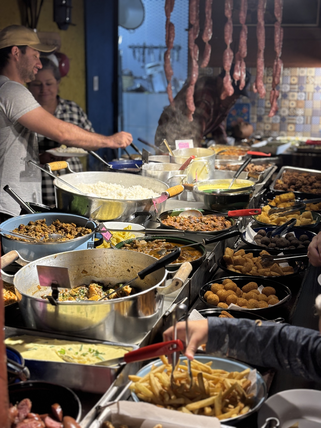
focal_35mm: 52
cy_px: 214
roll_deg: -1.0
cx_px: 160
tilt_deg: -14.0
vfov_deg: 36.8
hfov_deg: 28.0
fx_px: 643
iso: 50
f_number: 1.6
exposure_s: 1/60
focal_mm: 5.96
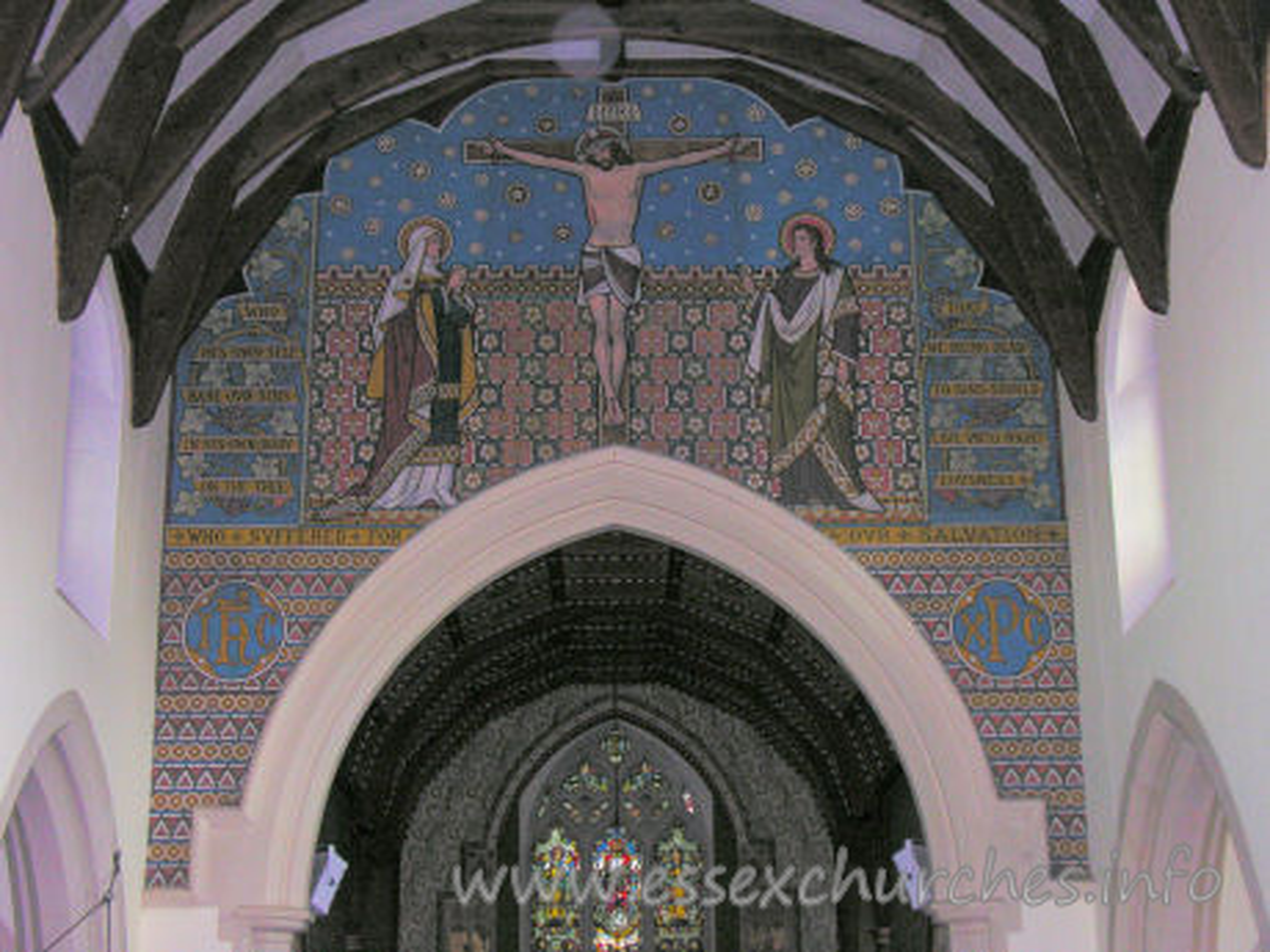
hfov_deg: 32.7
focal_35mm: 59
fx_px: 2165
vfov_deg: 24.8
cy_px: 476
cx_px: 635
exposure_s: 1/60.1
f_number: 3.2
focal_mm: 15
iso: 200
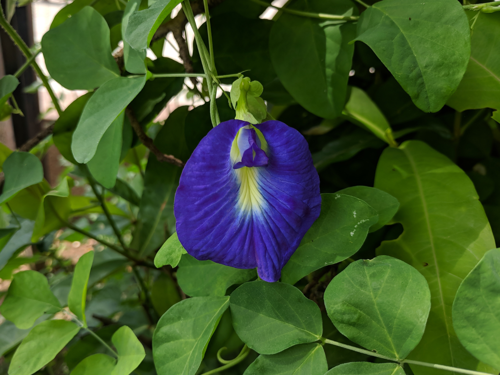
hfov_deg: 67.3
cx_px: 250
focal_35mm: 26
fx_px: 376
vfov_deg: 53.1
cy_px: 188
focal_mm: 4.67
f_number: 2
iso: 50
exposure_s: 1/655
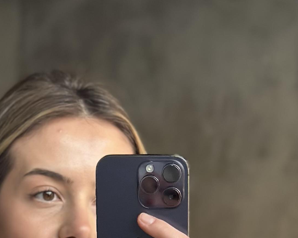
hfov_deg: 11.1
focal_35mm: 173
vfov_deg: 8.5
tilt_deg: -18.3
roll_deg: -1.5
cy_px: 465
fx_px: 1526
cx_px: 83
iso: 200
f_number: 1.78
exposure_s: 1/60
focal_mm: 6.86
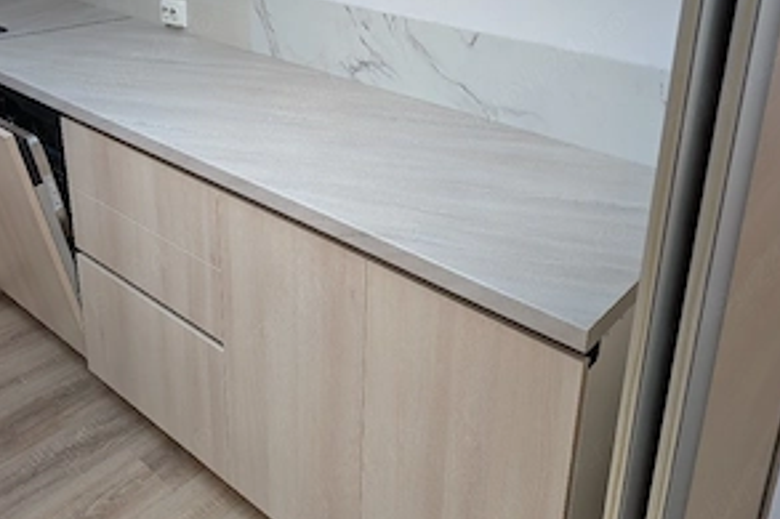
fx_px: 736
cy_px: 104
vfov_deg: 37.5
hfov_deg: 55.8
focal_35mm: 34
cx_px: 389
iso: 36
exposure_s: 1/145
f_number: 1.68
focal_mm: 6.9
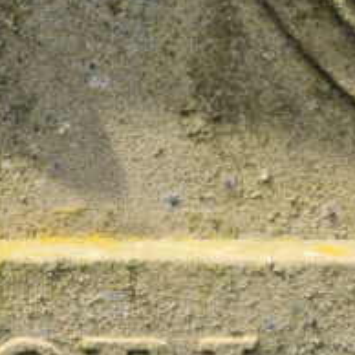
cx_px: -370
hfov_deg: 10.0
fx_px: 1868
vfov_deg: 10.8
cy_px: 29
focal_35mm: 161
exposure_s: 1/2000
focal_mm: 24
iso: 200
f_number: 2.8
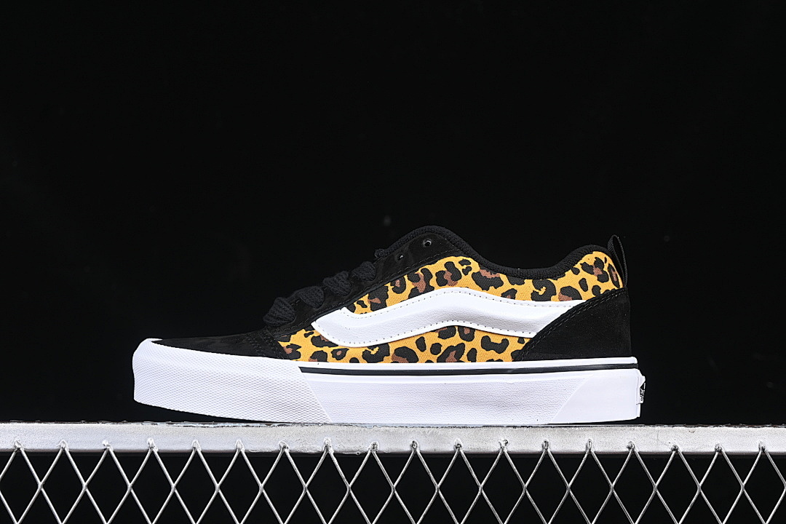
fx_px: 1637
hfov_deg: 27.0
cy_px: 262
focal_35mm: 75
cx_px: 393
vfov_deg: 18.2
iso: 160
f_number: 6.3
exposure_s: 1/60
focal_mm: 50
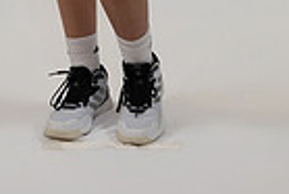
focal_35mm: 152
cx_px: 91
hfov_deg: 13.5
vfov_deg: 8.3
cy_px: -267
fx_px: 1221
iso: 250
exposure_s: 1/125
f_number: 4
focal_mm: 46.9
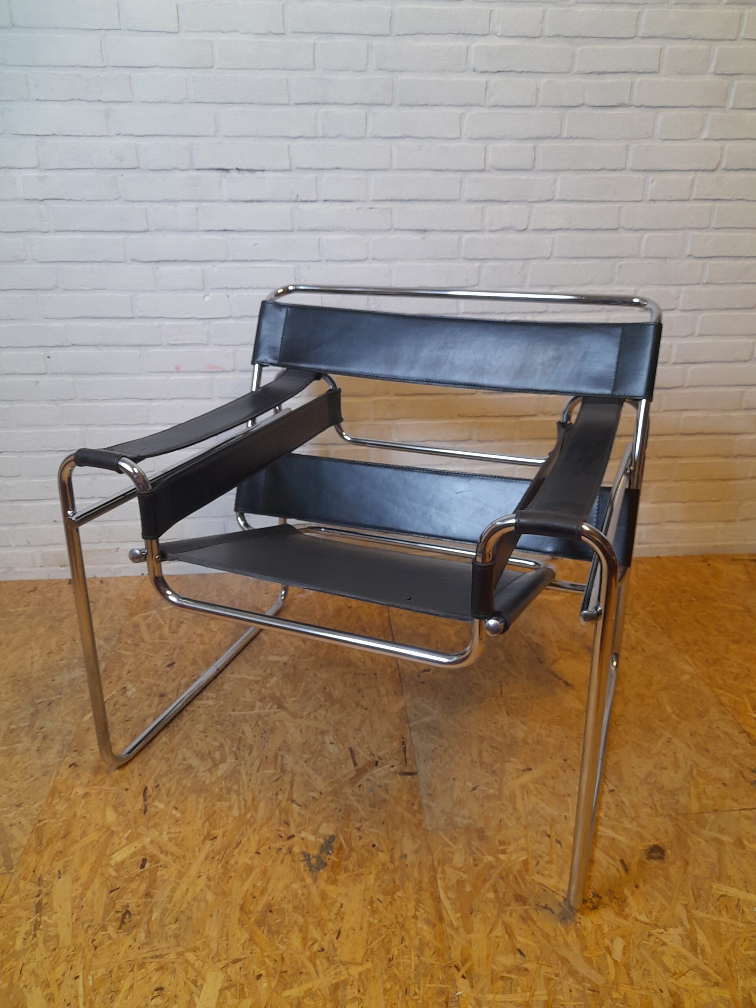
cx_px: 378
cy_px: 504
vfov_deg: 69.4
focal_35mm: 25
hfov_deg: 54.9
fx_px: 728
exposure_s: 1/50
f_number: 2
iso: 125
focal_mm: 4.6
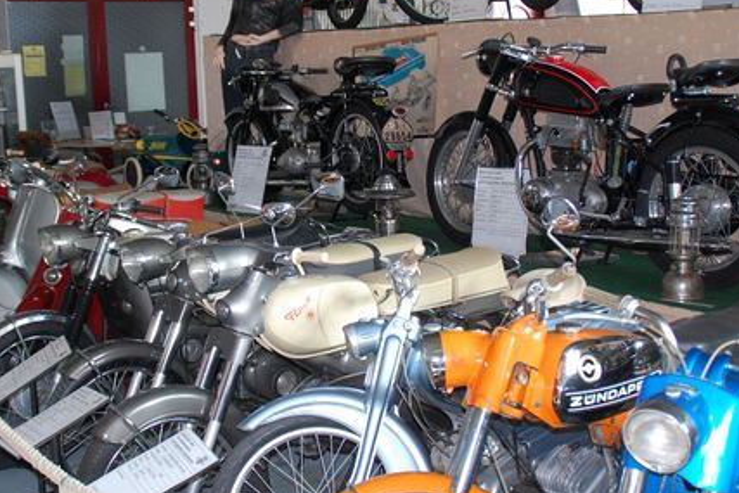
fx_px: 1082
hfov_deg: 37.7
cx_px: 365
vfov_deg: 25.6
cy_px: 209
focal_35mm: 53
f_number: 3.8
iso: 400
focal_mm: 25
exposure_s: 1/60
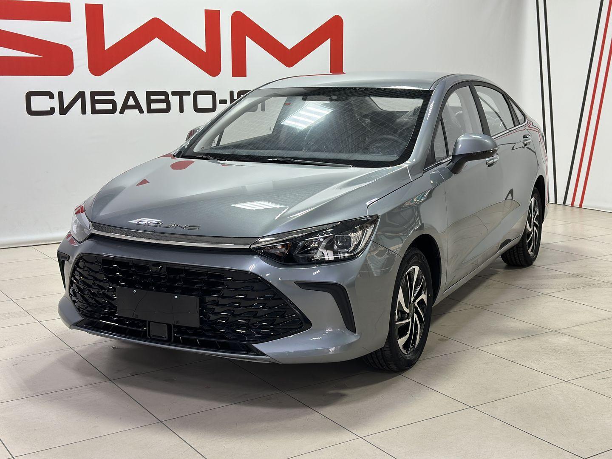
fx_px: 849
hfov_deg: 39.7
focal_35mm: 48
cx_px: 306
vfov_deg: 30.3
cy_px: 230
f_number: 1.78
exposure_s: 1/100
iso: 100
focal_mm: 6.86
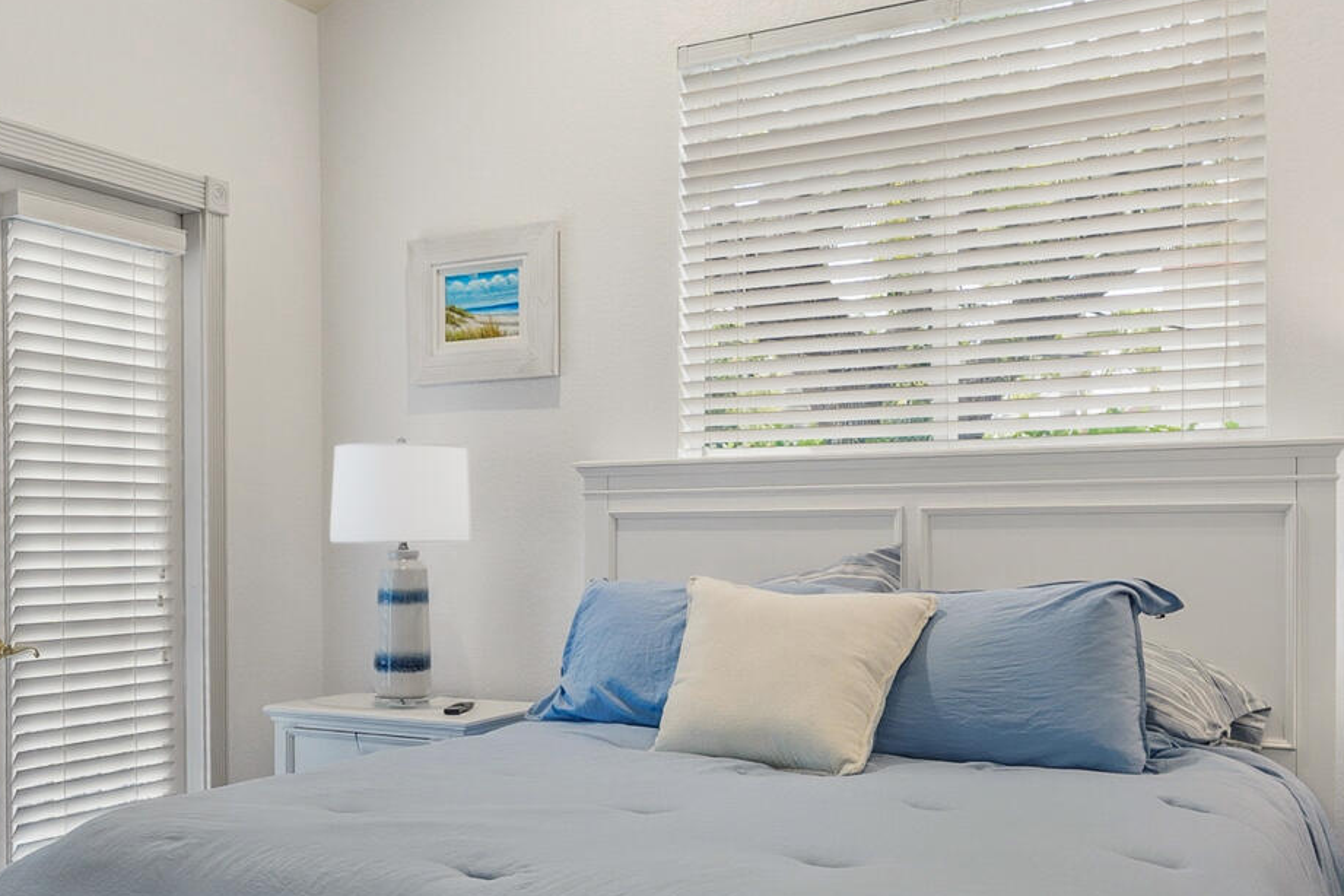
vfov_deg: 34.8
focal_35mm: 38
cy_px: 579
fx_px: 1419
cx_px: 378
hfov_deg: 49.2
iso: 250
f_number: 9
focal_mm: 14
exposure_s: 1/1.67
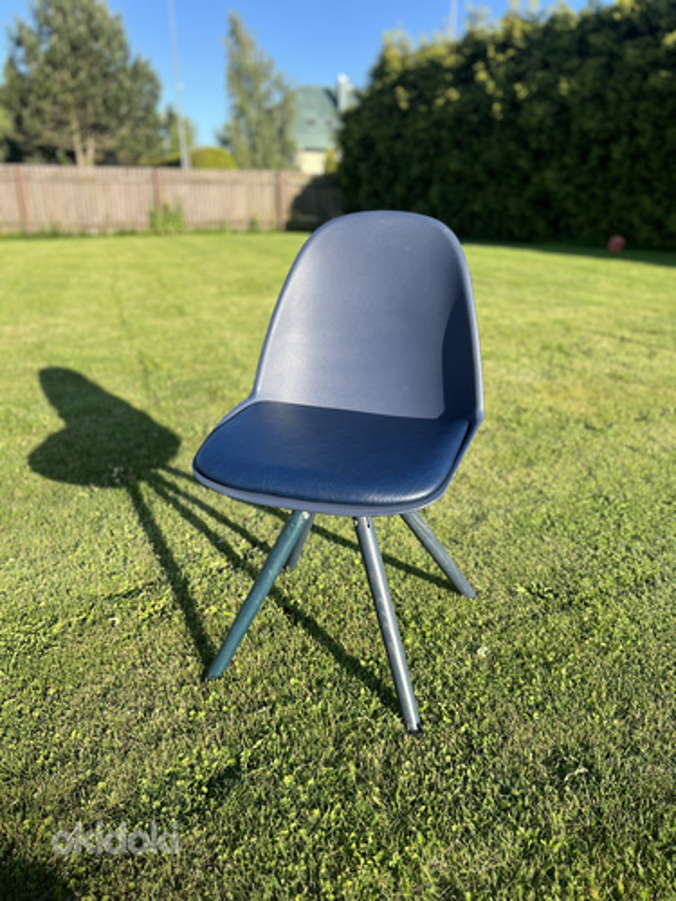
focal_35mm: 26
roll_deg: -0.3
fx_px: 677
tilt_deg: -19.8
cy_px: 450
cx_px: 338
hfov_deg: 53.1
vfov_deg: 67.3
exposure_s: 1/1280
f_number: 1.5
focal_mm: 5.7
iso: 50
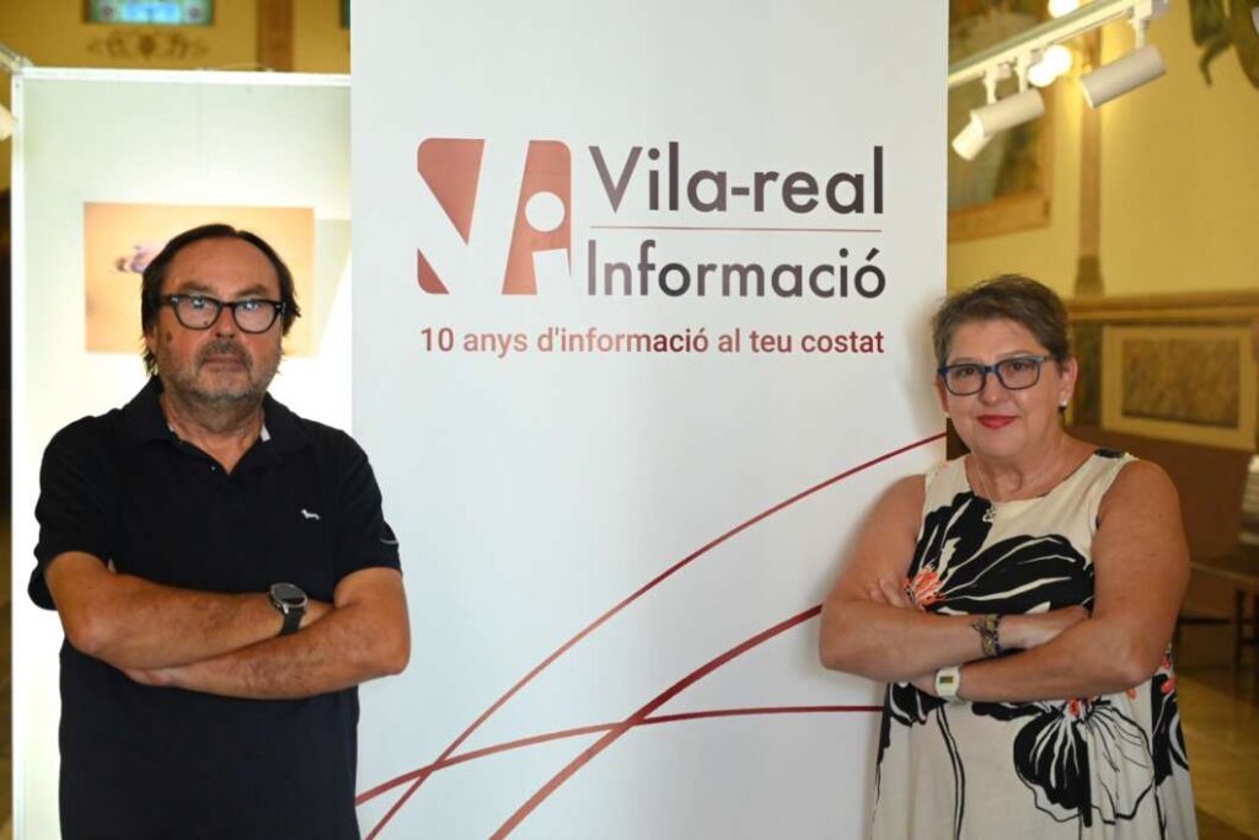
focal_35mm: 60
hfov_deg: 33.4
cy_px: 420
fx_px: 2098
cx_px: 630
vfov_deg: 22.6
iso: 6400
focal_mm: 60
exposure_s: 1/833
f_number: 4
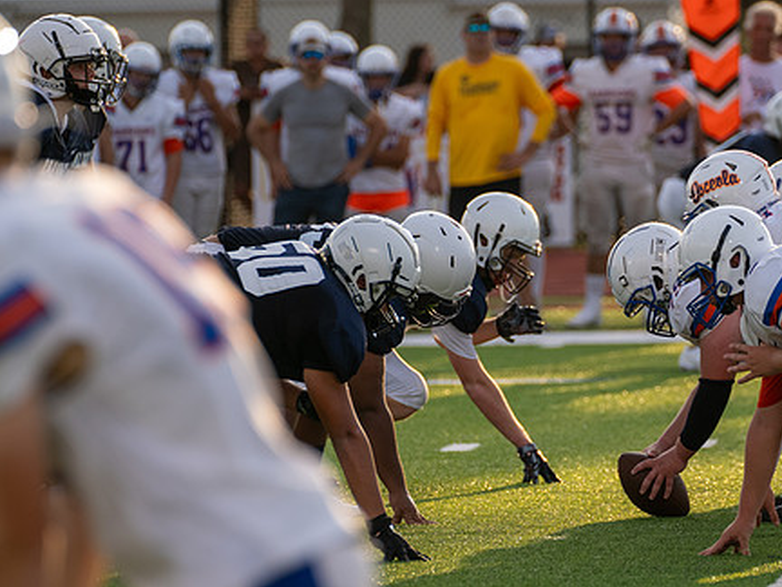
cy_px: 315
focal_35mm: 442
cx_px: 482
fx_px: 9985
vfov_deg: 3.4
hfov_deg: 4.5
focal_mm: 342
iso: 500
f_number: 5.6
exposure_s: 1/1250
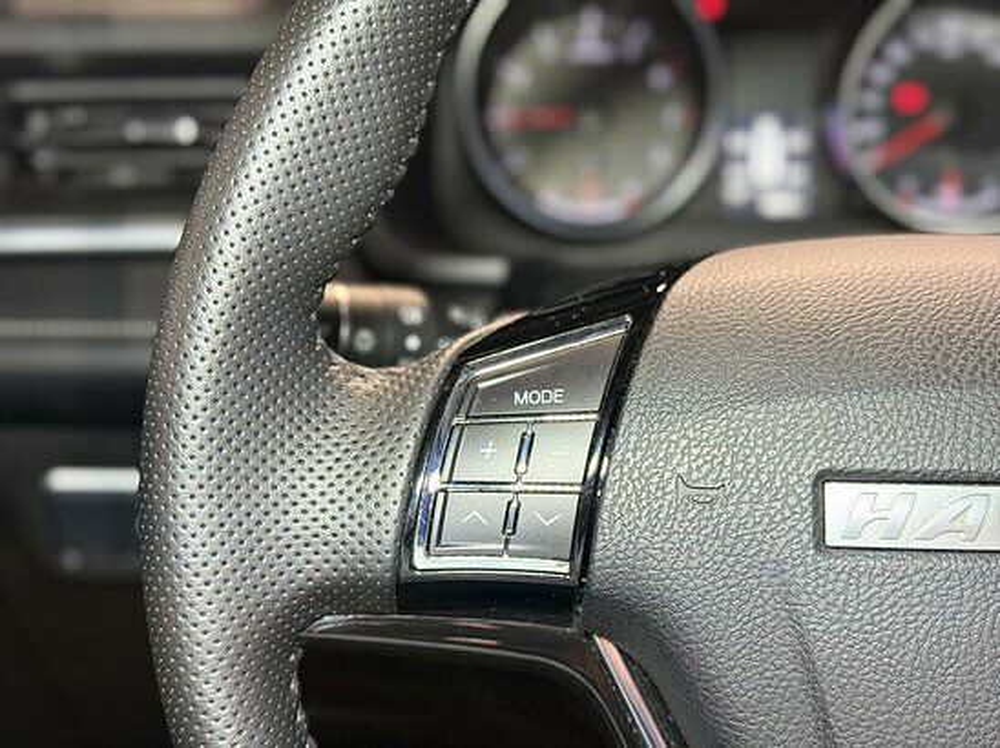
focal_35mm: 48
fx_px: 1385
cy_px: 374
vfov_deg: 30.2
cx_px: 500
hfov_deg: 39.7
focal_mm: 6.76
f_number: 1.78
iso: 200
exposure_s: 1/50
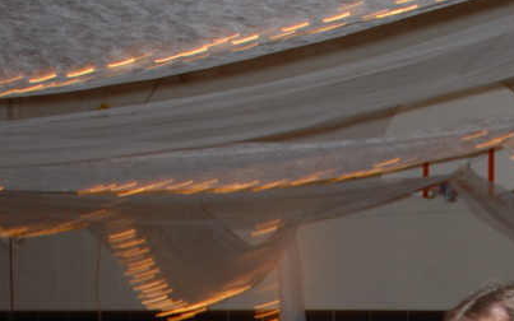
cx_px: 488
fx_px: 1527
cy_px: 736
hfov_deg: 18.7
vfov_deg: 10.5
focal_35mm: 109
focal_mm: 24
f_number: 2.8
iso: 100
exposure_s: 1/13
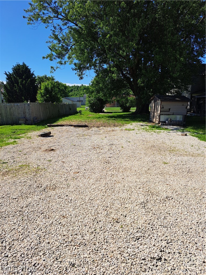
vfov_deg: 71.6
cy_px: 138
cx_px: 103
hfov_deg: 56.8
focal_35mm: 24
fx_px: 190
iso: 50
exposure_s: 1/1656
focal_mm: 5.23
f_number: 1.8
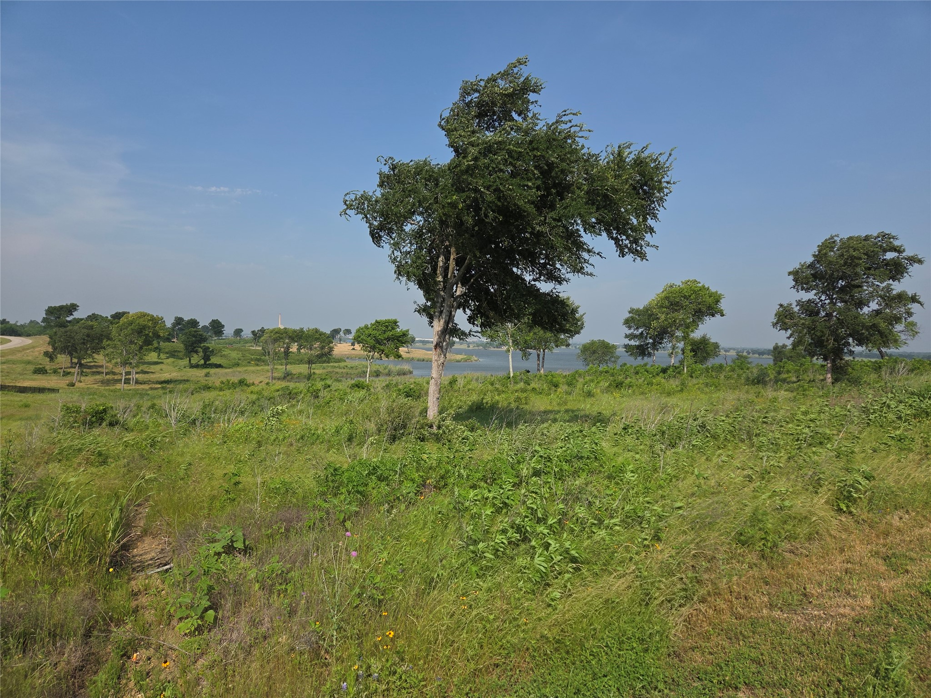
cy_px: 349
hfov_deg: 73.9
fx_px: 619
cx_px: 466
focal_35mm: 23
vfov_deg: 58.9
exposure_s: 1/7075
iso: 80
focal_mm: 5.4
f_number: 1.8
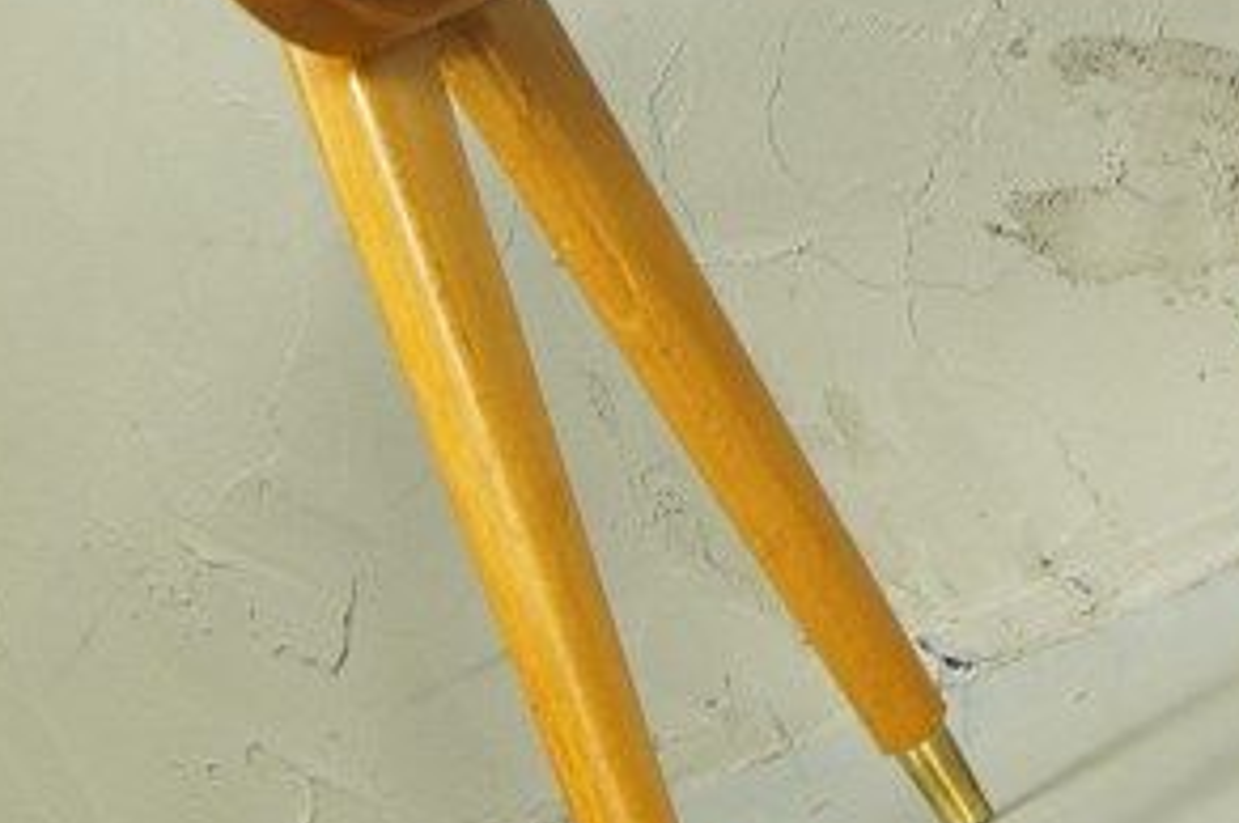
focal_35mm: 154
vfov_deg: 8.7
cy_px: -467
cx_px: 963
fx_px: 5294
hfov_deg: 13.3
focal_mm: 24
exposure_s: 1/25
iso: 400
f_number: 5.6
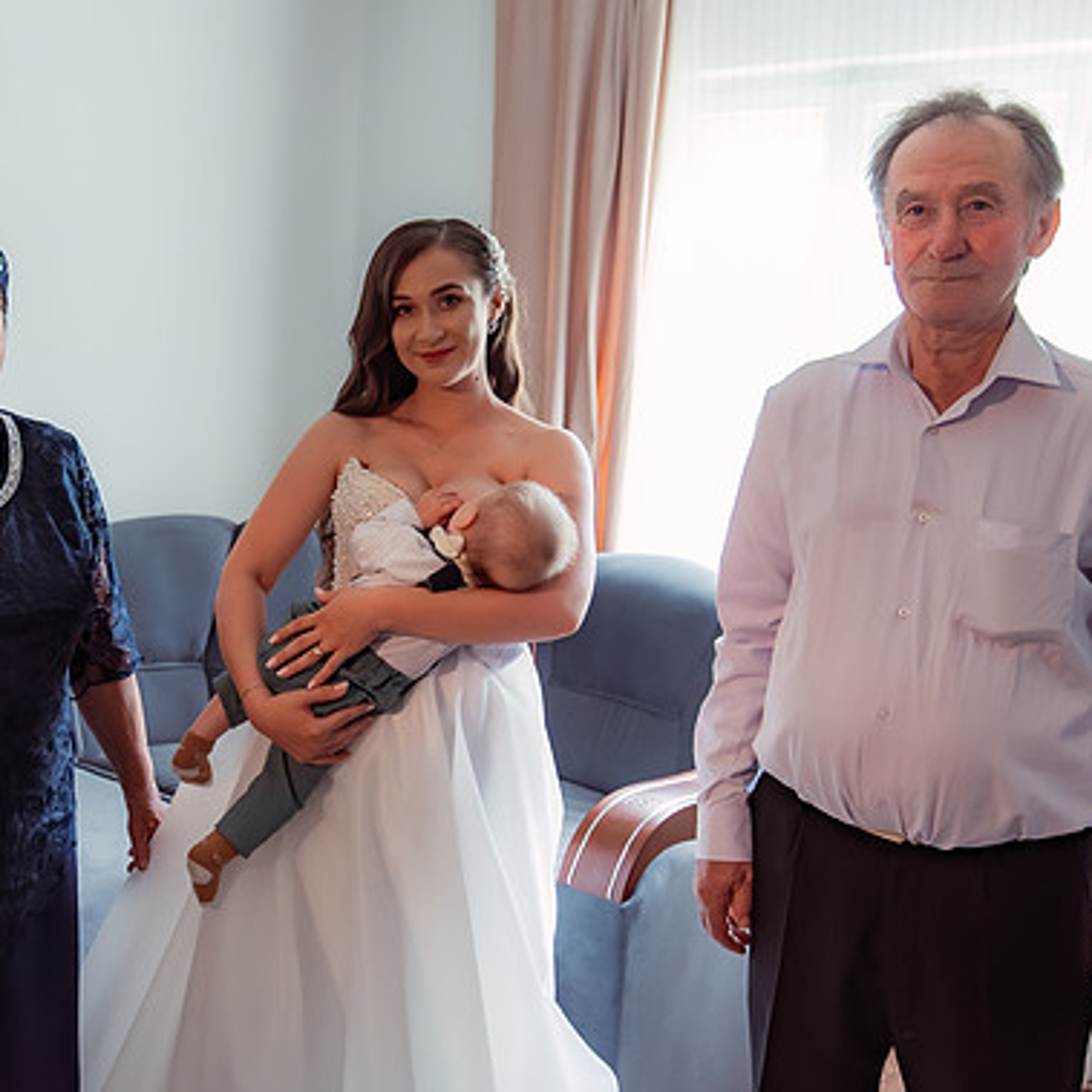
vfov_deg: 44.9
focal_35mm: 37
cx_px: 427
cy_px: 498
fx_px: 1321
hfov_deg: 44.6
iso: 800
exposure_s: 1/160
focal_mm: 24
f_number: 2.8
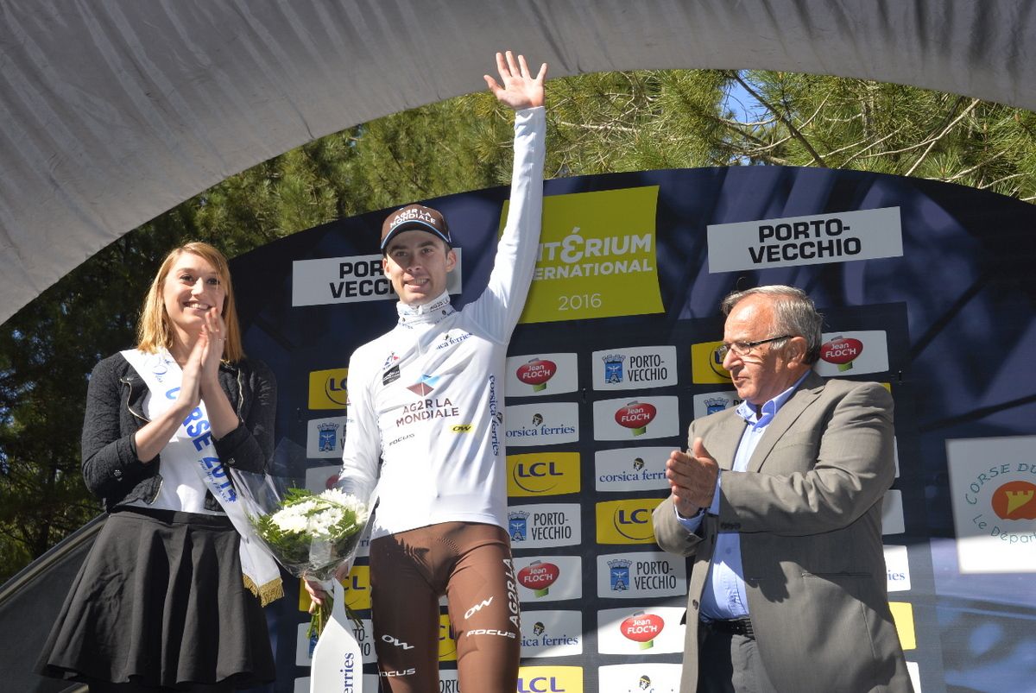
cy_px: 346
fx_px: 1613
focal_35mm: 56
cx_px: 518
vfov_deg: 24.3
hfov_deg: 35.6
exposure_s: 1/250
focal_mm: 56
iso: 400
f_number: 16
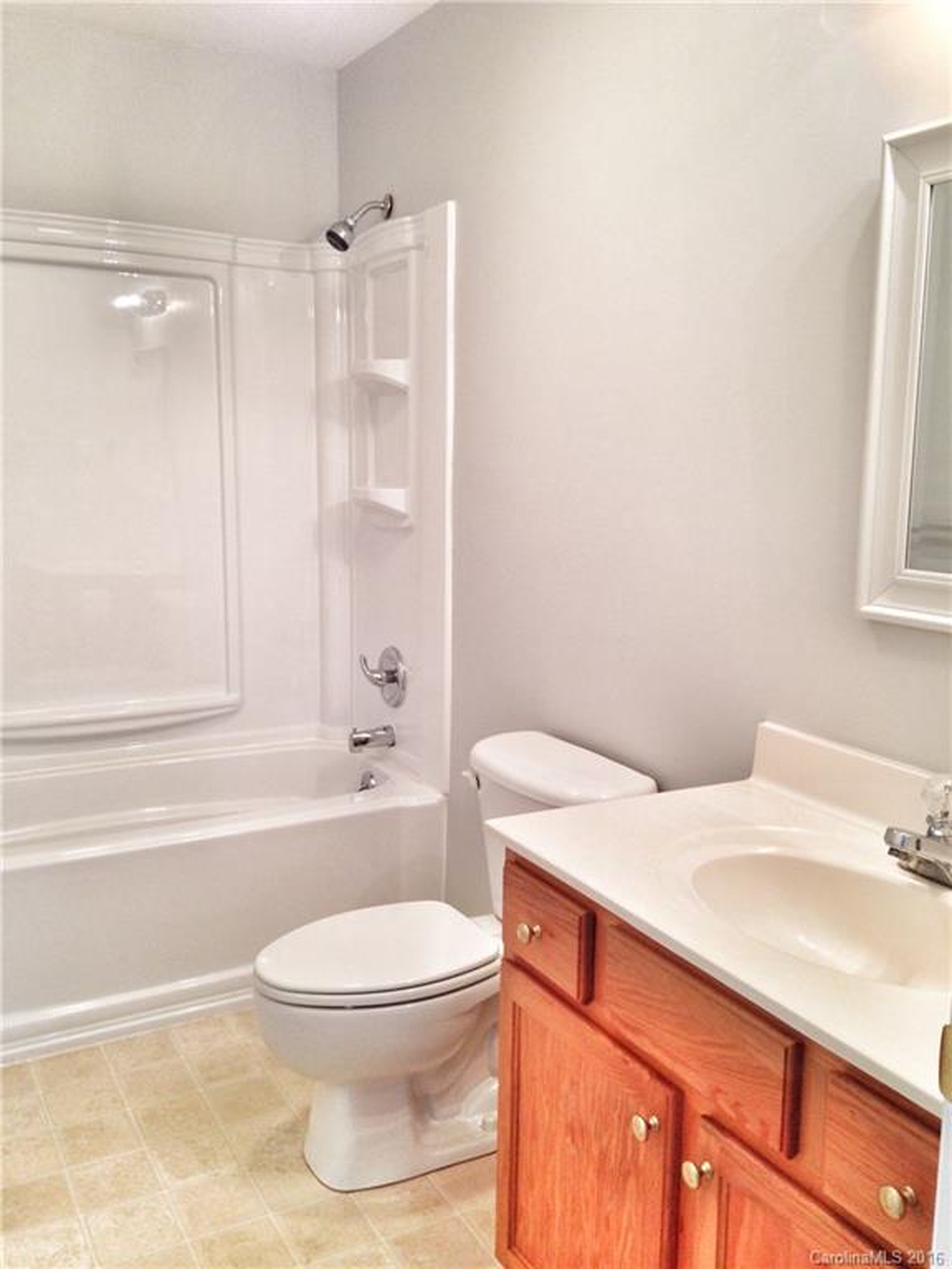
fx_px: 1210
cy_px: 634
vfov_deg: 55.4
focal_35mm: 33
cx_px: 476
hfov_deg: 42.9
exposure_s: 1/20
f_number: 2.4
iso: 64
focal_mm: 4.12
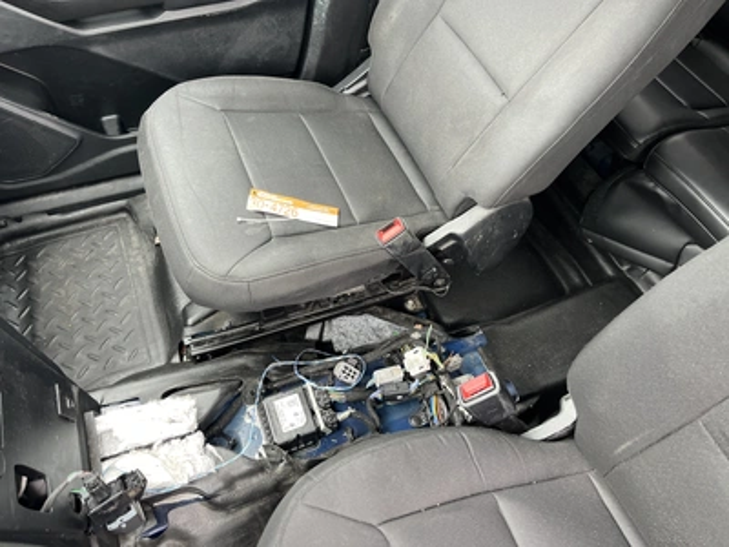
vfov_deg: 53.1
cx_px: 364
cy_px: 274
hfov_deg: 67.3
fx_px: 548
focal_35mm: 26
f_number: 1.6
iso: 125
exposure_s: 1/115
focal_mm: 5.1
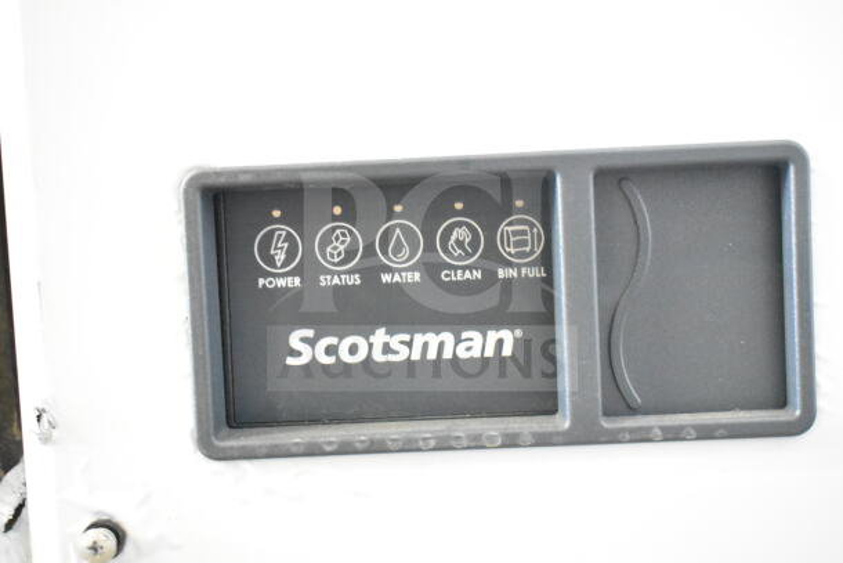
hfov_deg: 42.3
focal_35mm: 46
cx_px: 422
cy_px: 282
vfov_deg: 29.0
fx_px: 1089
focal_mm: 31
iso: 18000
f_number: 4.2
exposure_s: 1/50
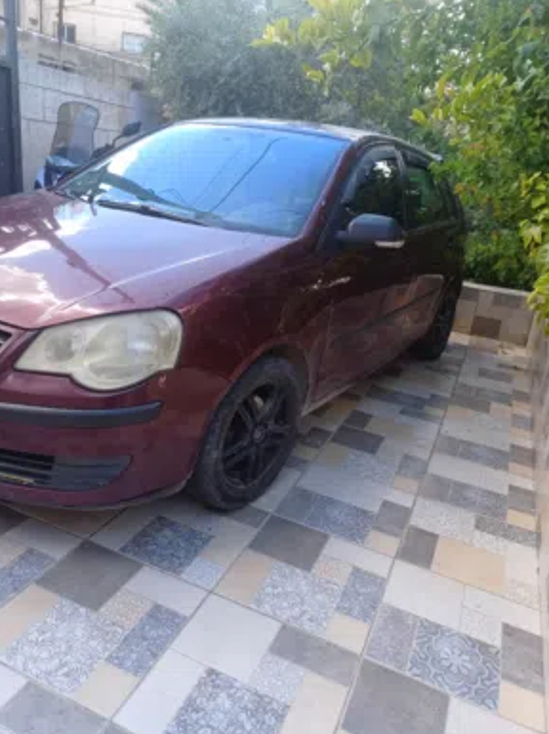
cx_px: 269
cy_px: 379
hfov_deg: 53.0
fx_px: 551
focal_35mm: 26
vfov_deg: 67.3
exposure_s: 1/168
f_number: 1.8
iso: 50
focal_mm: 4.65
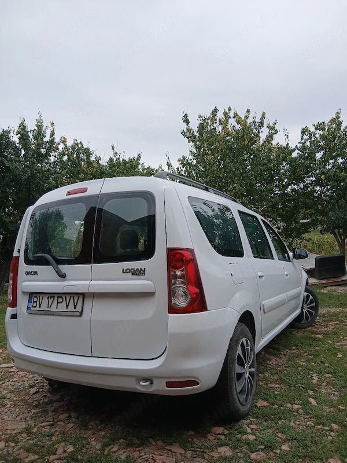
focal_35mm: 26
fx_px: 348
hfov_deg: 53.1
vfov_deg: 67.3
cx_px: 174
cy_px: 232
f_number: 1.8
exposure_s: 1/156
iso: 20
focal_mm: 3.98
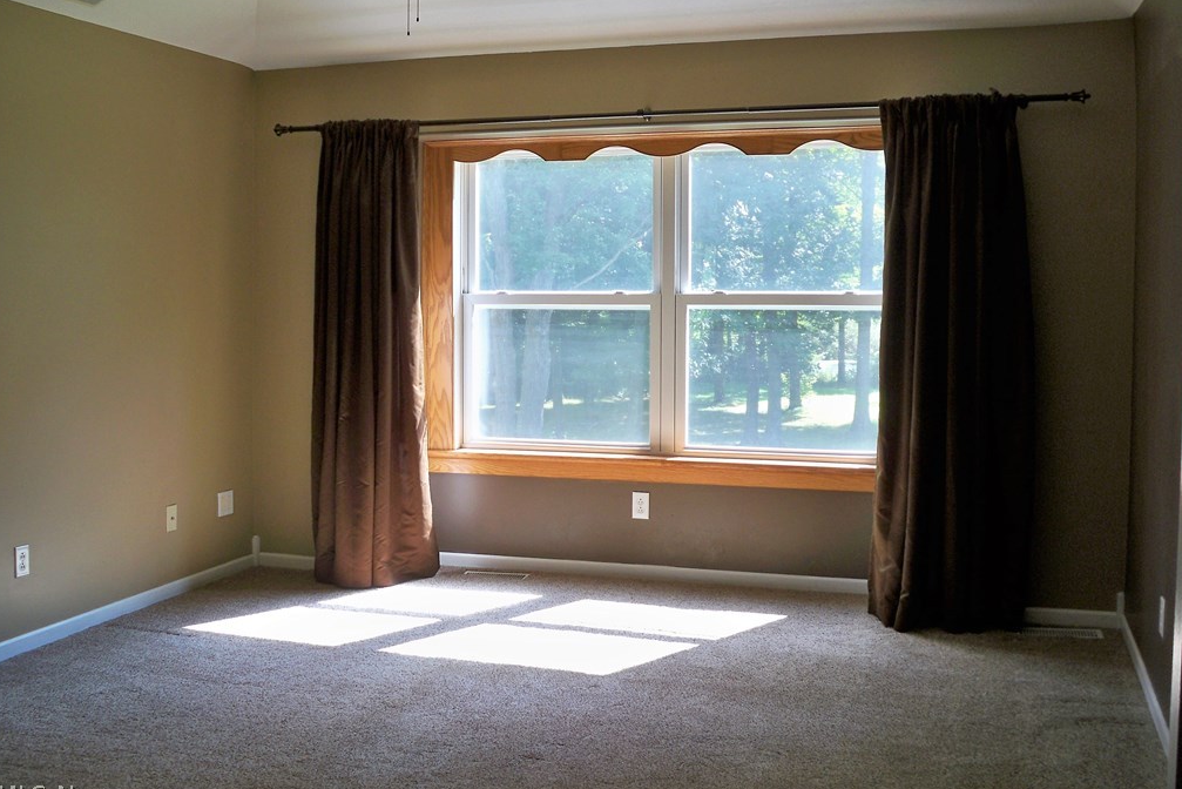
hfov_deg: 51.9
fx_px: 1215
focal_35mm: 37
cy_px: 364
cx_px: 590
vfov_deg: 35.9
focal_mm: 6.3
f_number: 3.1
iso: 80
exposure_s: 1/50
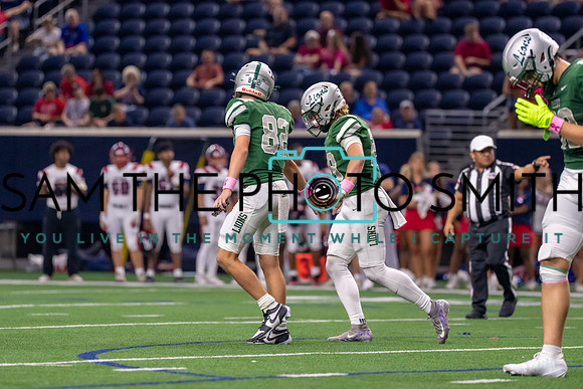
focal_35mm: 300
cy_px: 161
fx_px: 4864
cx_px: 275
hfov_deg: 6.9
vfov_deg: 4.6
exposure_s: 1/1000
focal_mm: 200
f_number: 2.8
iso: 2500
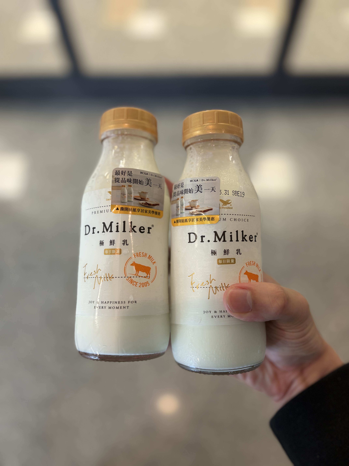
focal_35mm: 26
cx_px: 174
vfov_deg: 67.3
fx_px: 350
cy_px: 233
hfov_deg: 53.1
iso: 80
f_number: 1.6
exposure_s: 1/60
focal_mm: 5.96
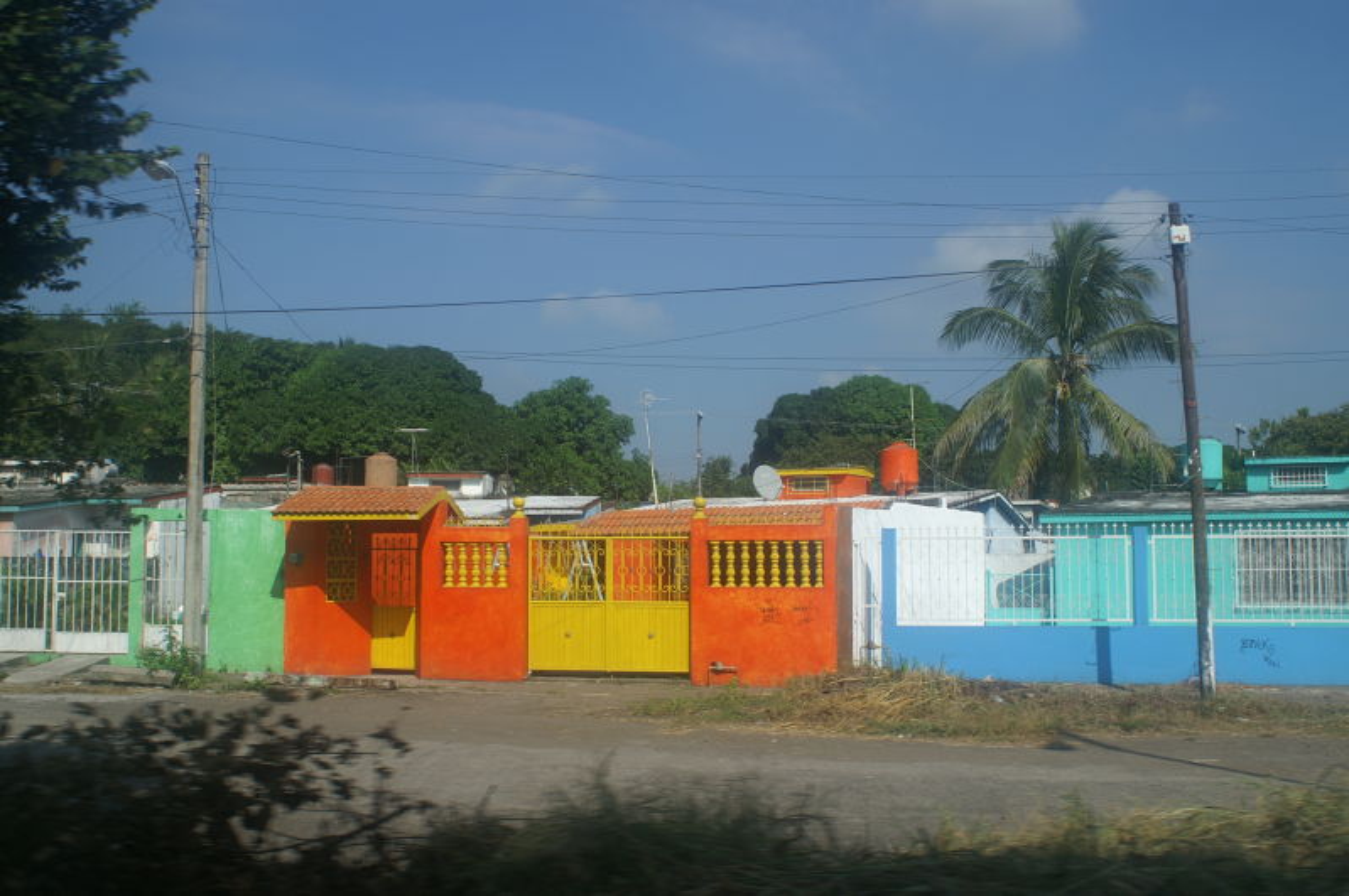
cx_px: 674
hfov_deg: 53.2
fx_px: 1348
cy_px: 448
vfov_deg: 36.8
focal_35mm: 36
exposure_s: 1/400
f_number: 8
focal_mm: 24
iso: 100
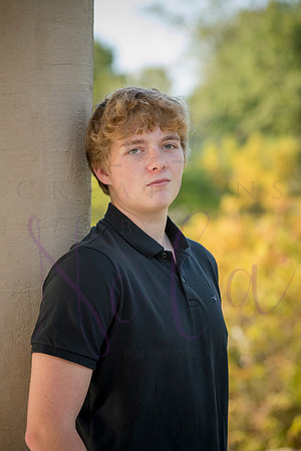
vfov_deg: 19.5
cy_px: 226
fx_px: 1317
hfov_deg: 13.0
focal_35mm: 105
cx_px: 150
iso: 800
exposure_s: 1/640
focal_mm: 105
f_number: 5
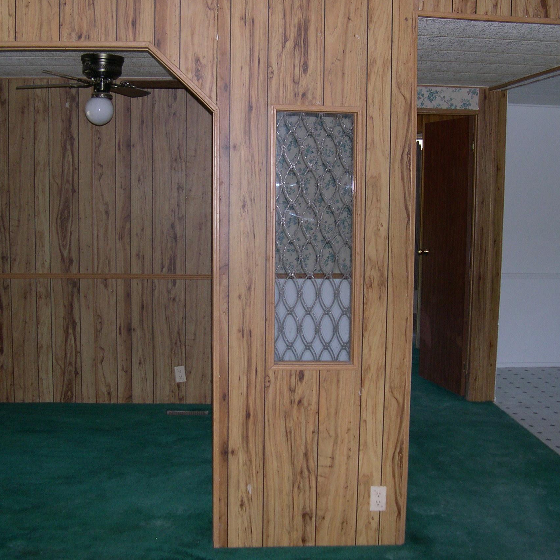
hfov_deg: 37.5
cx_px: 258
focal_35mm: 45
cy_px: 279
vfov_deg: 37.6
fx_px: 824
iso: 173
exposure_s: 1/60
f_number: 2.8
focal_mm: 8
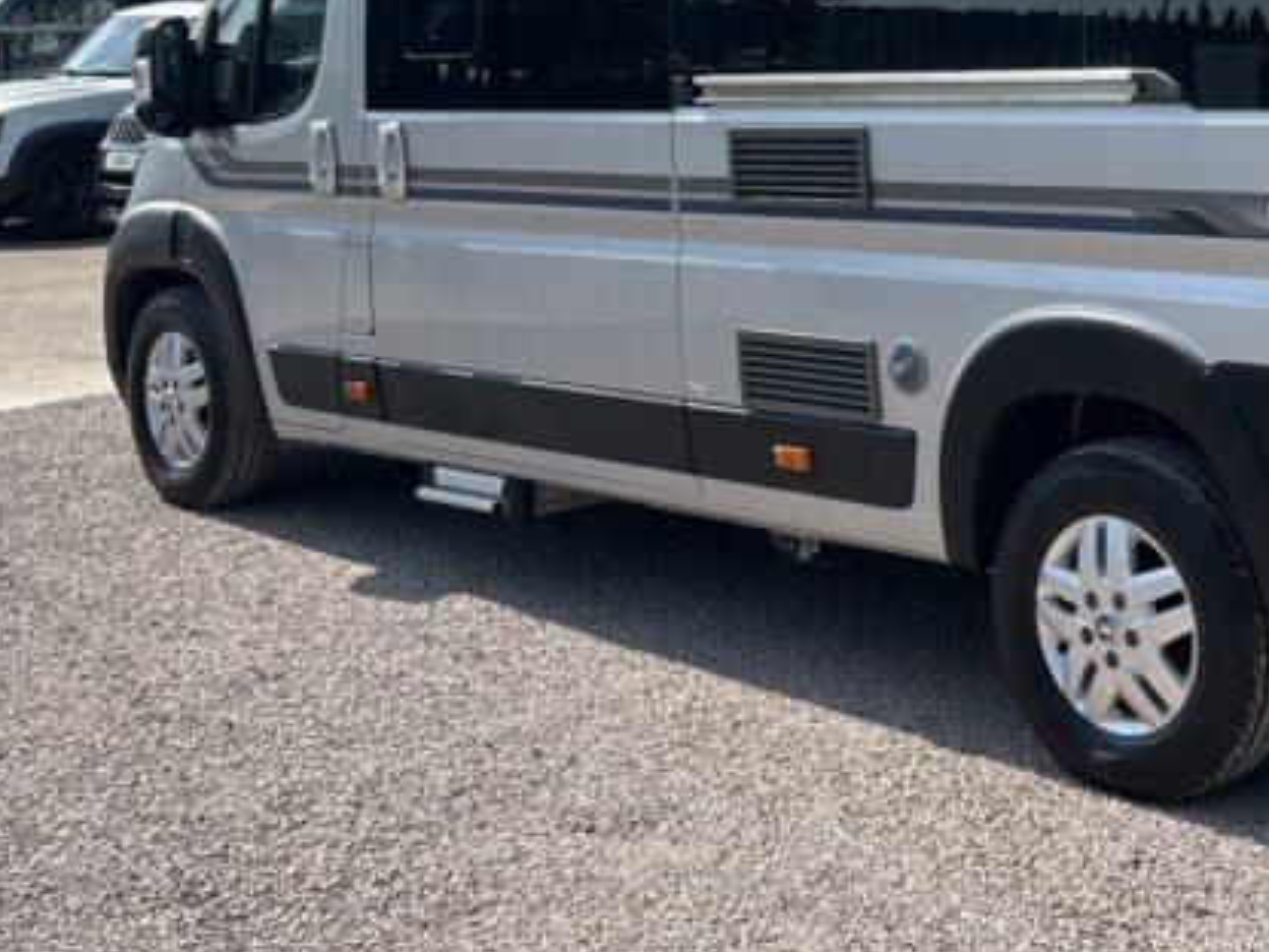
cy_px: 113
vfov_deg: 22.4
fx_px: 2346
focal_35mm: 64
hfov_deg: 29.6
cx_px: 1010
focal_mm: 5.7
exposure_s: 1/3831
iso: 50
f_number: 1.5
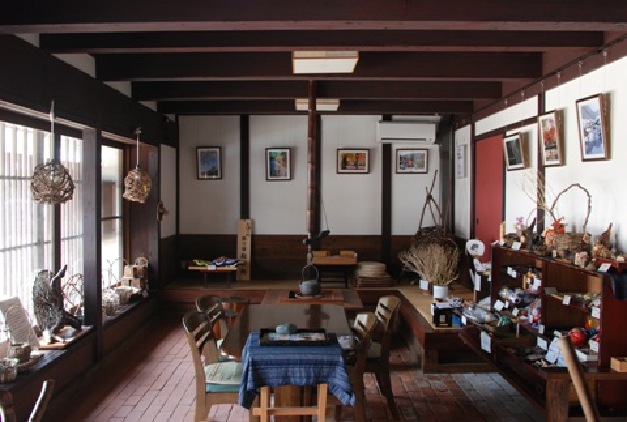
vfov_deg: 43.9
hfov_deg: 61.8
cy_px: 211
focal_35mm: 30
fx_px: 524
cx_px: 314
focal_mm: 20
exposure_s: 1/13
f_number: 5.6
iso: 400
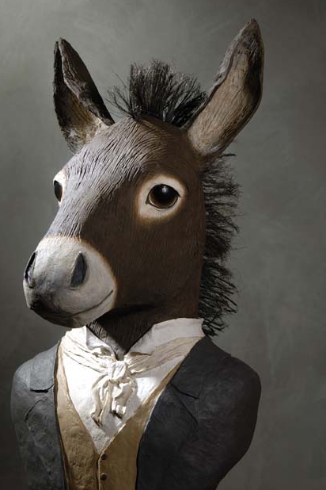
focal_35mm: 136
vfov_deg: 15.1
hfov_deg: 10.1
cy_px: 314
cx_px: 138
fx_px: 1847
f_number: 7.1
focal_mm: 70
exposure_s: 1/250
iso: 100
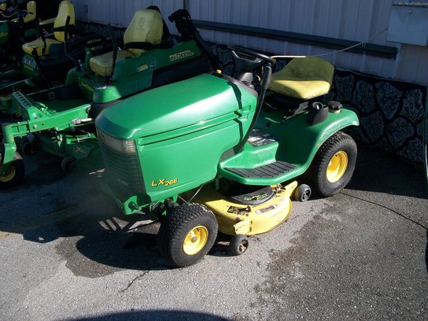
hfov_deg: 56.8
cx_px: 214
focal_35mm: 32
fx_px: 396
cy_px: 160
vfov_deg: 44.2
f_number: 5.5
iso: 80
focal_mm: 5.7
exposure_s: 1/250
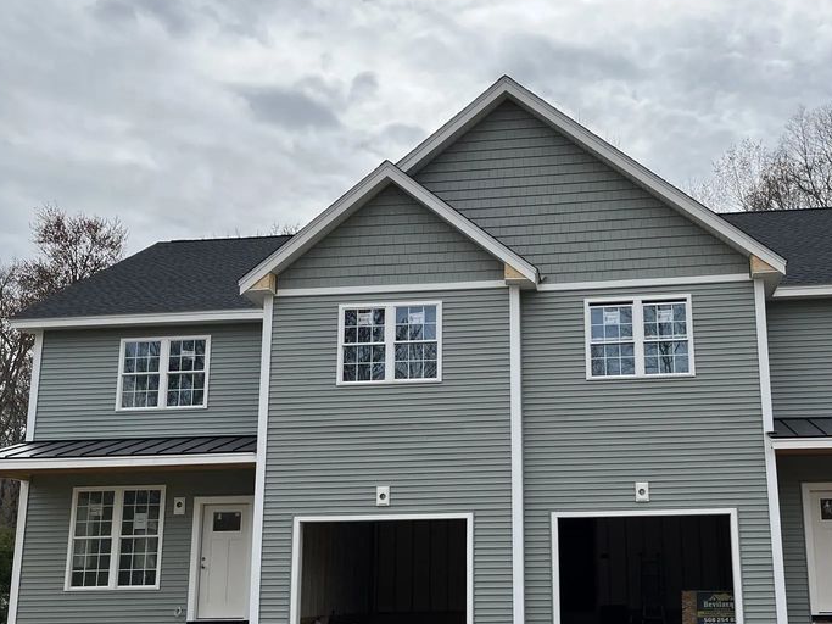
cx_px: 515
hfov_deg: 47.5
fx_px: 937
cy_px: 391
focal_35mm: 39
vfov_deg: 36.6
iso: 50
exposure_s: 1/5848
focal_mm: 5.1
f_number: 1.6
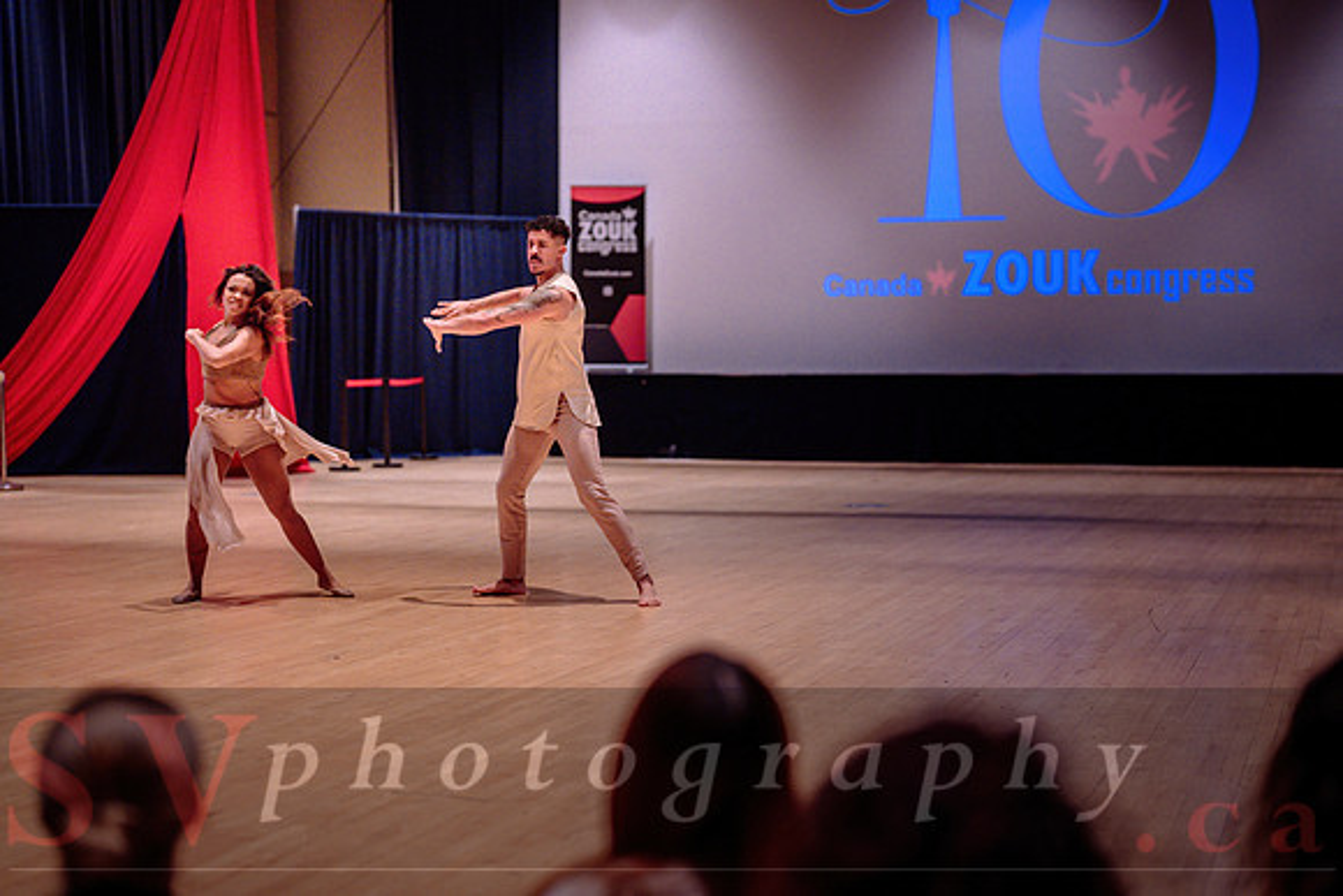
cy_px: 501
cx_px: 671
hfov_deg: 33.2
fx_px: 2251
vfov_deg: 22.5
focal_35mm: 60
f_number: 1.4
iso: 1600
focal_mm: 50
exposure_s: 1/320
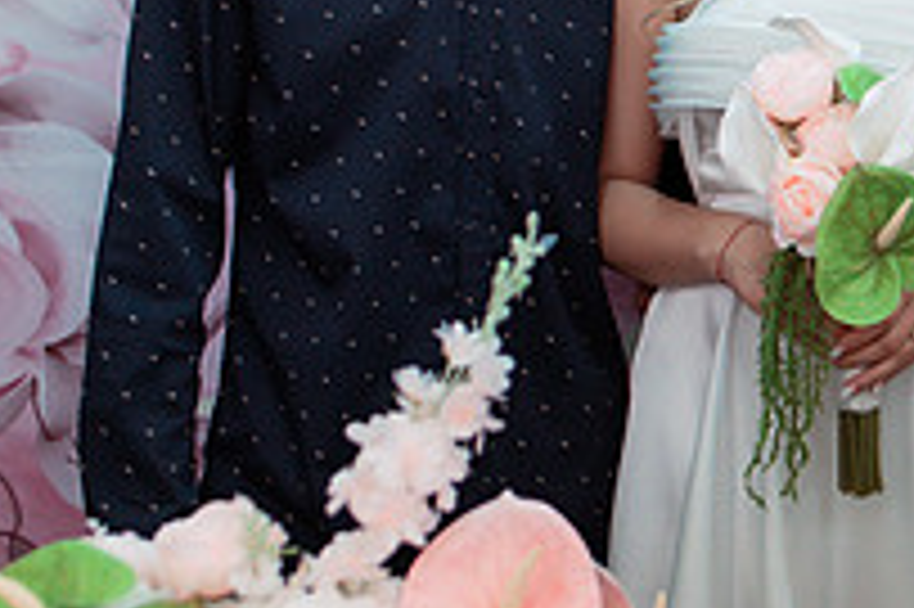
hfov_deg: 19.4
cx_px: 1049
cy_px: 88
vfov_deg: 13.6
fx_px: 2537
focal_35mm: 100
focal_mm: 35
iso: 1000
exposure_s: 1/250
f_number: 2.8
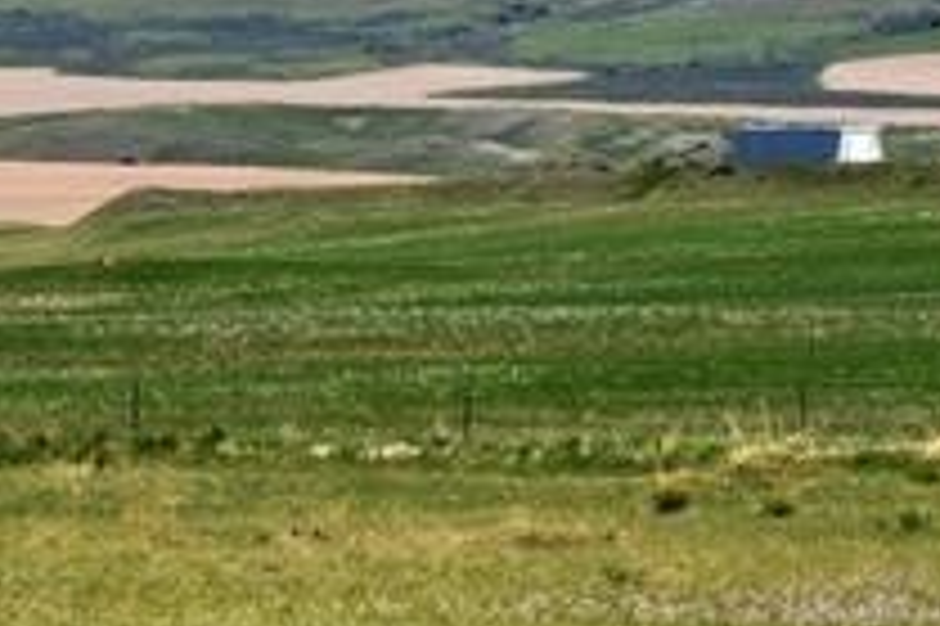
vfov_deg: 3.4
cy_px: -54
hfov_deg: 5.1
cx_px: -364
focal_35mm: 404
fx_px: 10552
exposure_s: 1/500
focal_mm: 55
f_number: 11
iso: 220
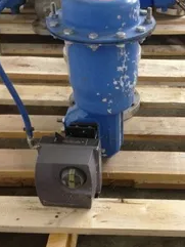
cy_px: 138
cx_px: 138
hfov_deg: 25.0
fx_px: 413
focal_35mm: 58
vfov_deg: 33.2
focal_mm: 4.28
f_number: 2.4
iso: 250
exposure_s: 1/20
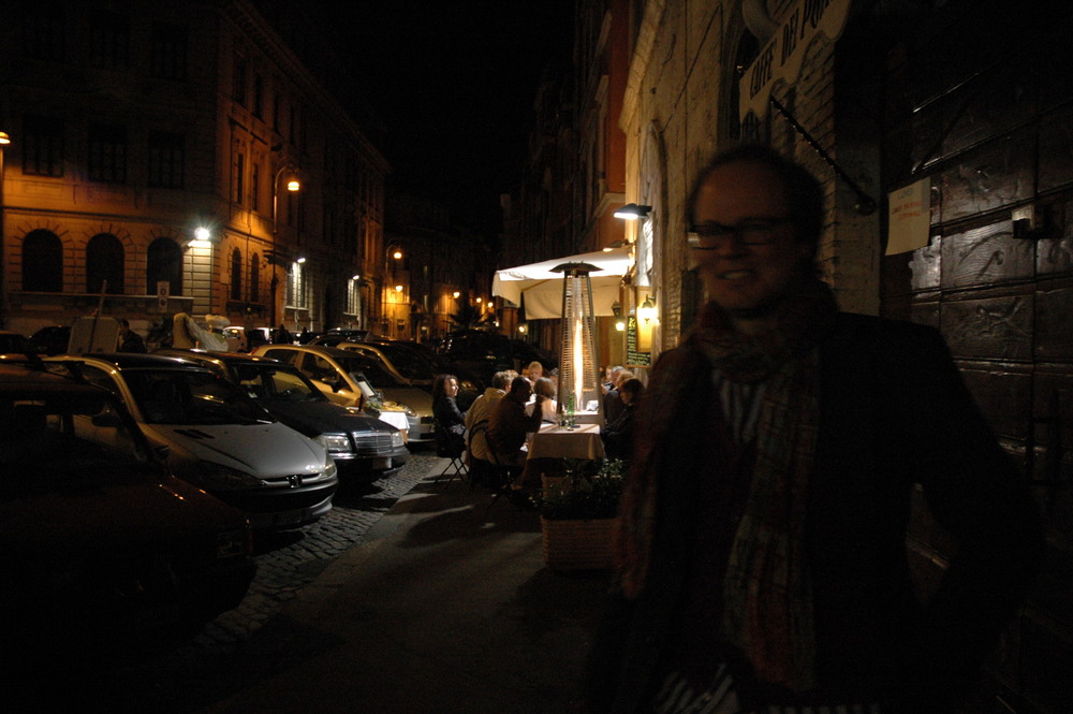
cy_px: 357
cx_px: 536
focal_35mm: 27
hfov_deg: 67.4
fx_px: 804
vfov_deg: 47.9
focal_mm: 18
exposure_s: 1/30
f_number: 3.5
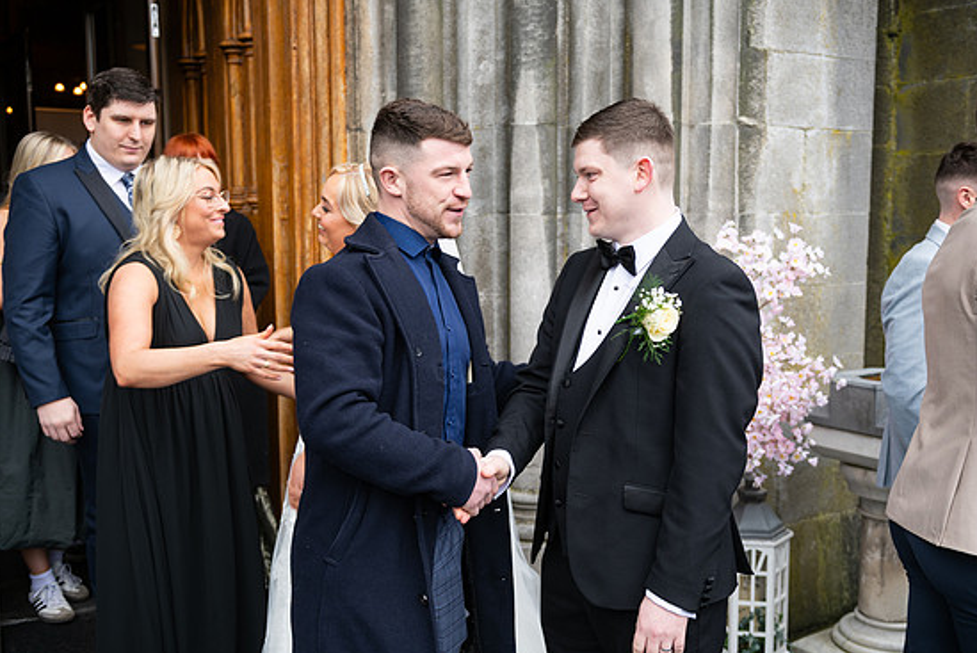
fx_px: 1032
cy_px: 341
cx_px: 502
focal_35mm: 38
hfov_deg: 50.7
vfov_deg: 35.1
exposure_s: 1/160
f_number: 3.5
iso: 125
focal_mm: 36
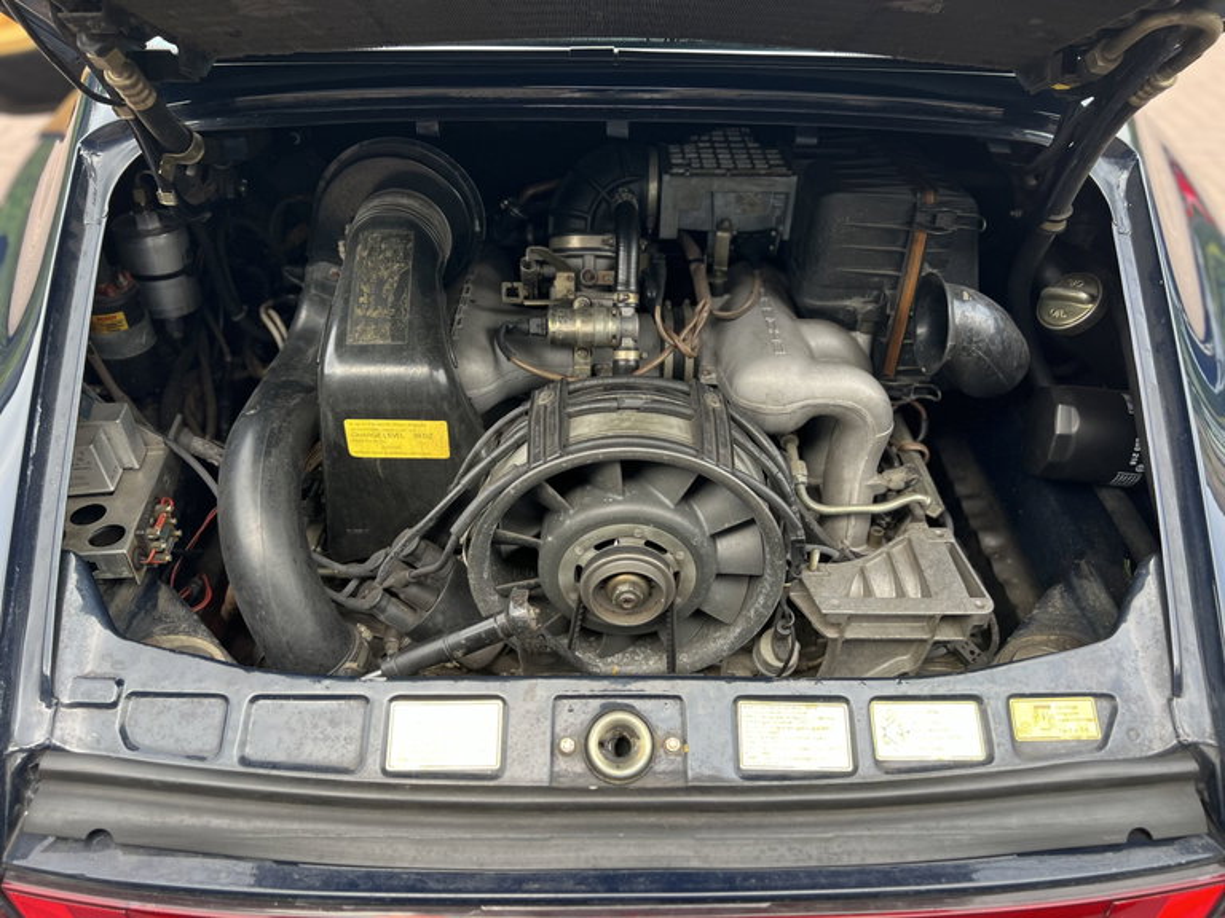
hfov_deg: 67.3
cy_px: 459
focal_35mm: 26
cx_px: 612
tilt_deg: -39.0
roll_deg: -0.1
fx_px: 920
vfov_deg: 53.1
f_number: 1.5
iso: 50
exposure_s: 1/299
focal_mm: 5.7
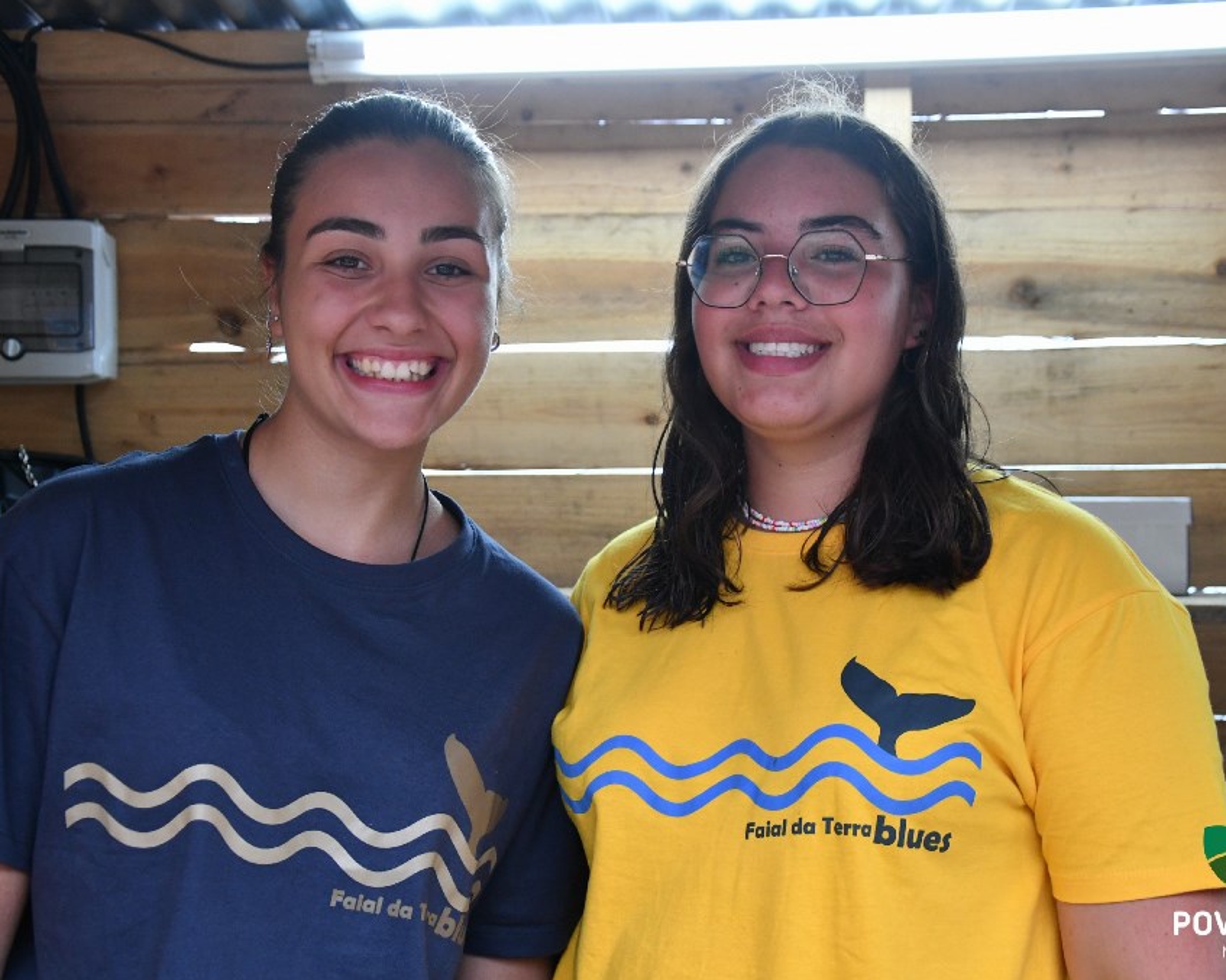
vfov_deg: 25.8
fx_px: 2140
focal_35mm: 59
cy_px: 491
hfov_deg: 32.0
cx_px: 614
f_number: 4.5
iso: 1600
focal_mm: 35
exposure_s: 1/125
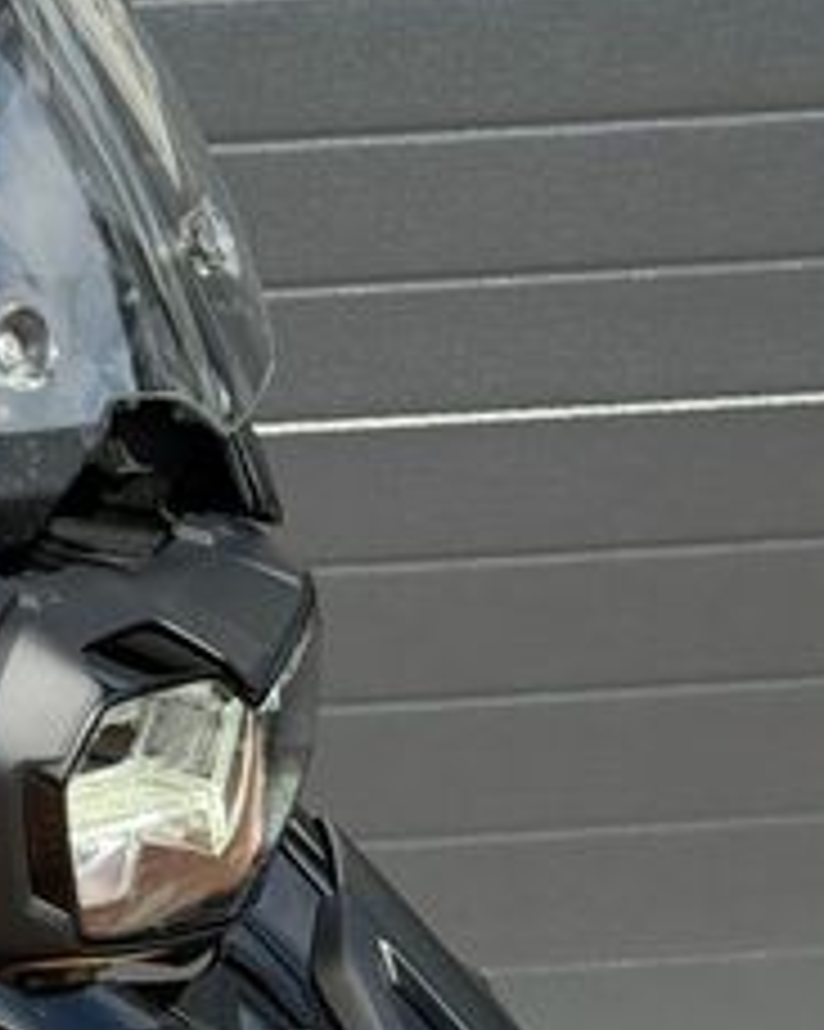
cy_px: 535
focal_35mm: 131
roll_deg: +2.0
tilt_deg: -16.9
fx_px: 3996
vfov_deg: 14.7
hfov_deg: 11.3
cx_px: -423
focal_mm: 6.76
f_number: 1.78
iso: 100
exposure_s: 1/1795
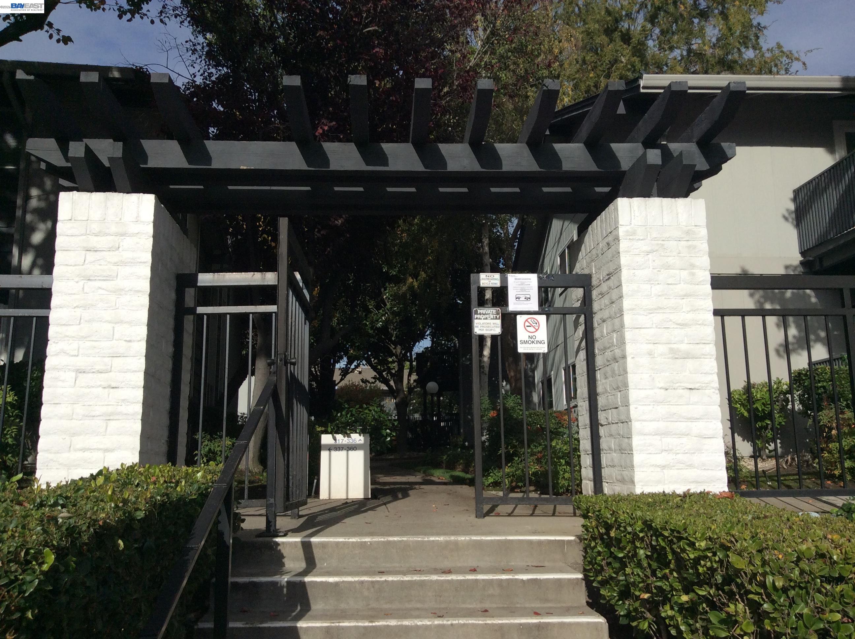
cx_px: 428
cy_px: 320
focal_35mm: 32
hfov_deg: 56.9
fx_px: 789
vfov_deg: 44.1
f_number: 2.4
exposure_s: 1/3012
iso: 32
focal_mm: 3.3
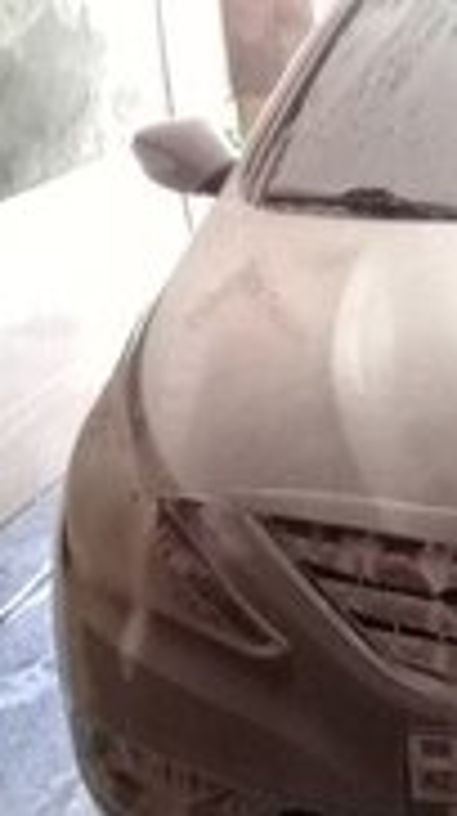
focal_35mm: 92
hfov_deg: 12.6
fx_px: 1987
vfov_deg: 21.8
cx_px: 618
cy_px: 933
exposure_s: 1/33
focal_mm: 3.3
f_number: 2.2
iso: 200
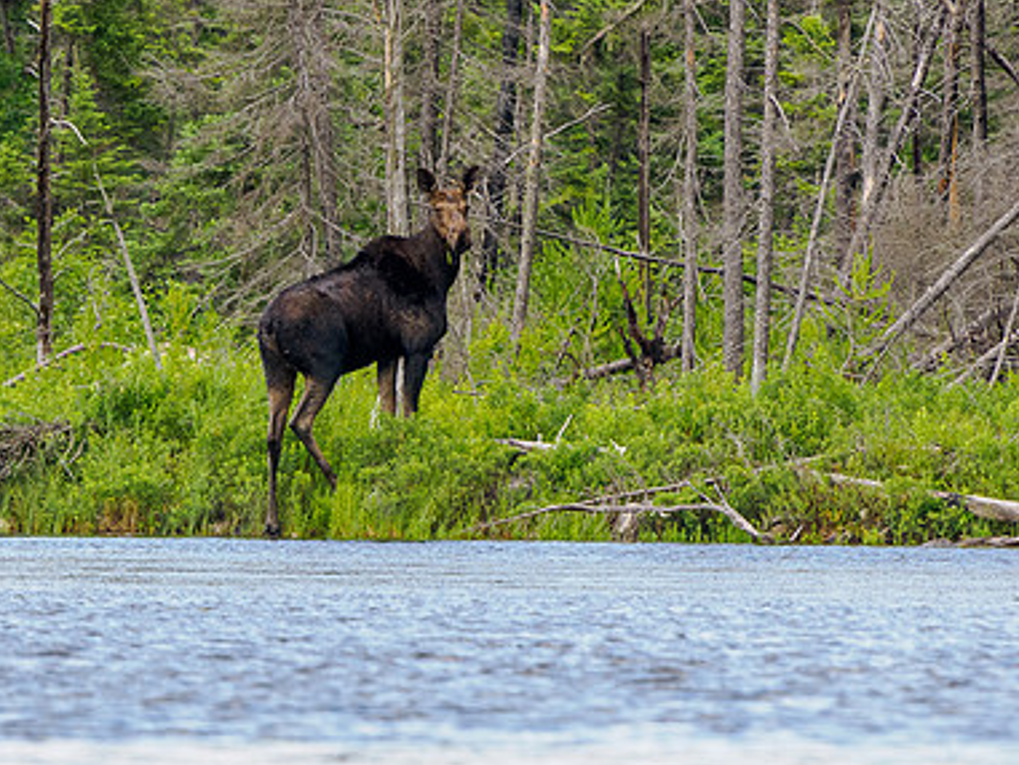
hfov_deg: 1.6
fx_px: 35866
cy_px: 354
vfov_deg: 1.2
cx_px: 342
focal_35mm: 1218
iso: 1600
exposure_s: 1/640
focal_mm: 400
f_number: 8
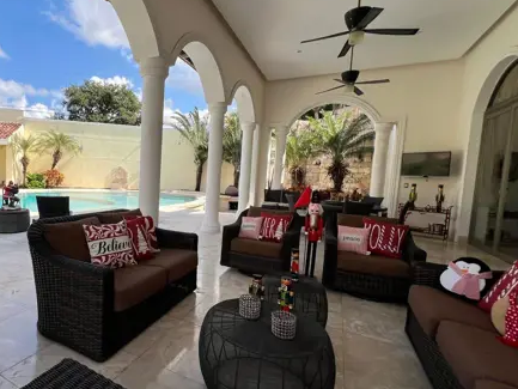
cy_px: 194
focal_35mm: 18
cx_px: 170
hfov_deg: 84.5
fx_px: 269
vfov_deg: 71.6
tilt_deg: -4.2
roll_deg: -2.8
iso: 32
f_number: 1.8
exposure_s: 1/1074
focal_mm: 1.57
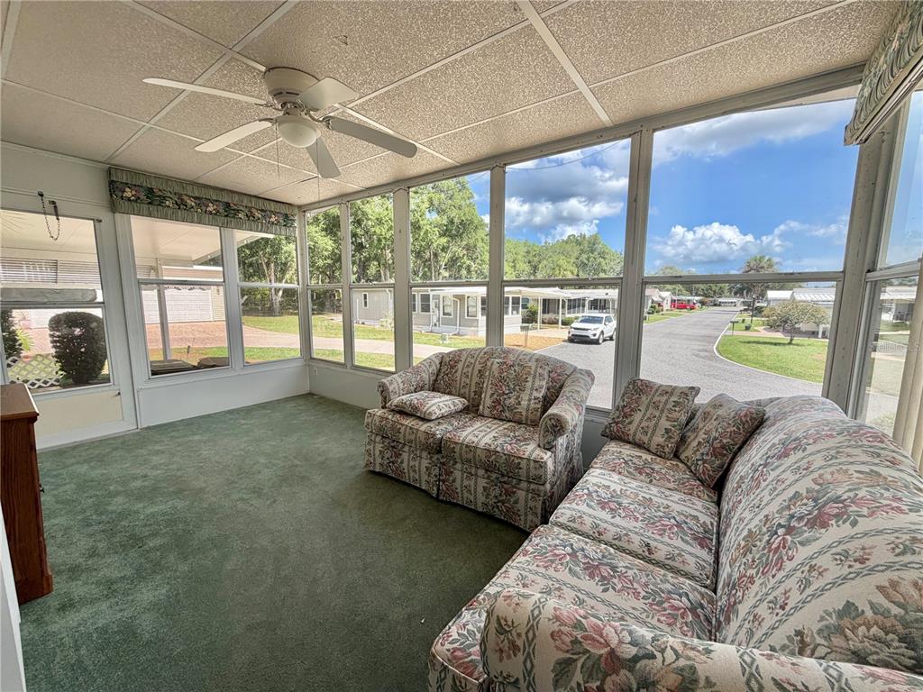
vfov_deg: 85.7
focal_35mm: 14
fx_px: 373
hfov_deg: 102.1
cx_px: 462
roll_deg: -0.2
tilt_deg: -7.3
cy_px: 346
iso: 50
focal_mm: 2.22
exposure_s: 1/331
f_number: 2.2
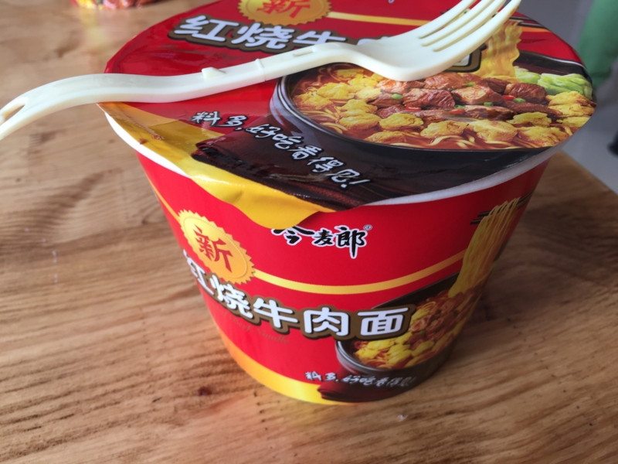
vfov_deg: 48.2
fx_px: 518
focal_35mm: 29
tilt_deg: -41.4
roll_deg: +0.3
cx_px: 309
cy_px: 232
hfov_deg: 61.7
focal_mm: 4.15
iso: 32
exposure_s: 1/60
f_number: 2.2
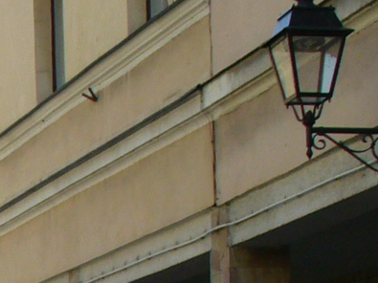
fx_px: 2096
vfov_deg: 7.5
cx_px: -435
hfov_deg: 9.5
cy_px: 539
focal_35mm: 192
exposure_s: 1/160
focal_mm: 6.1
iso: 80
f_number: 5.6
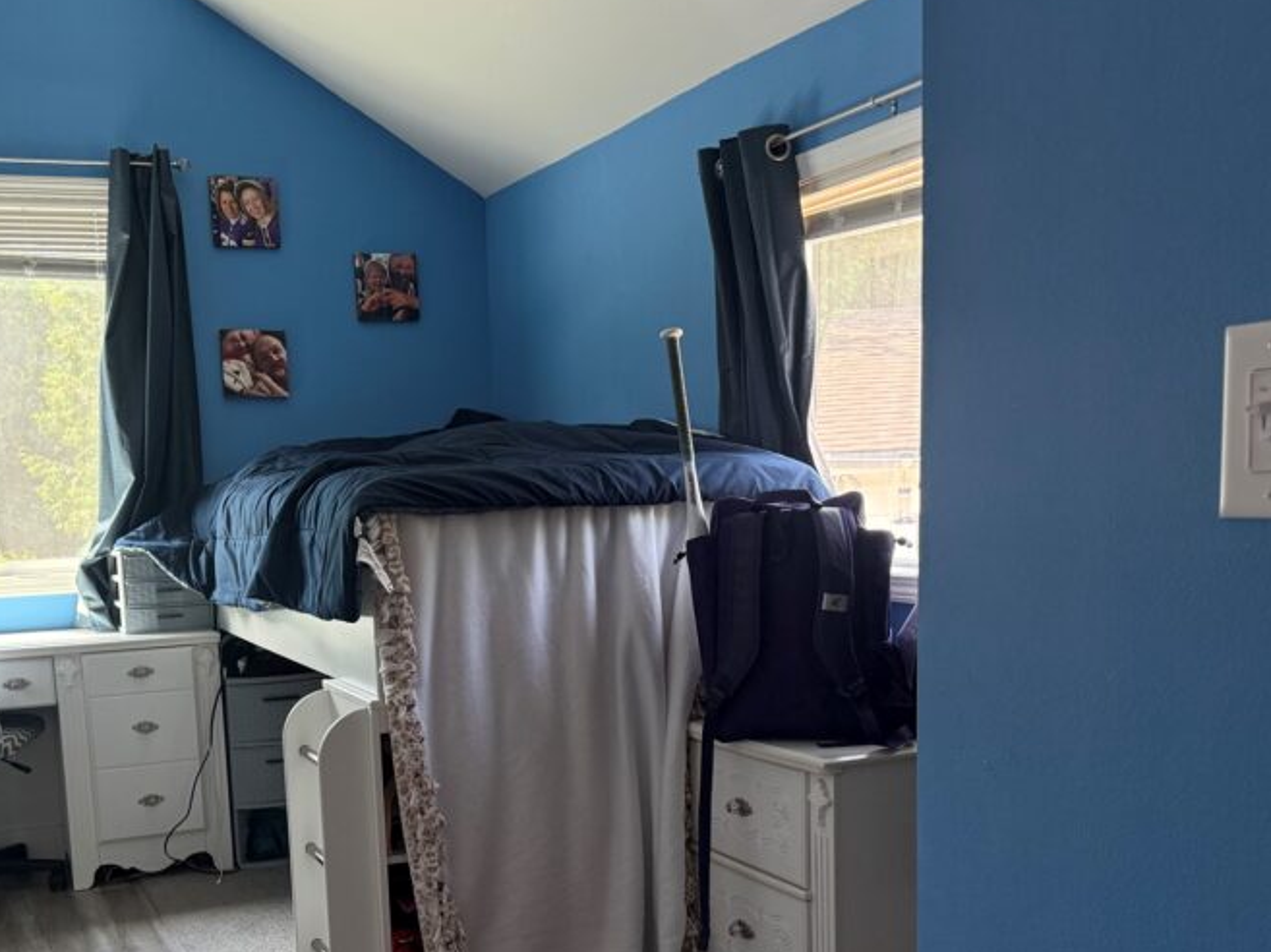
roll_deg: +2.0
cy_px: 683
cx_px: 496
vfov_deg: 36.1
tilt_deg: -8.0
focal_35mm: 39
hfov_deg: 47.6
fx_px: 1431
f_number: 1.78
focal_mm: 6.76
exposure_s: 1/170
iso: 200
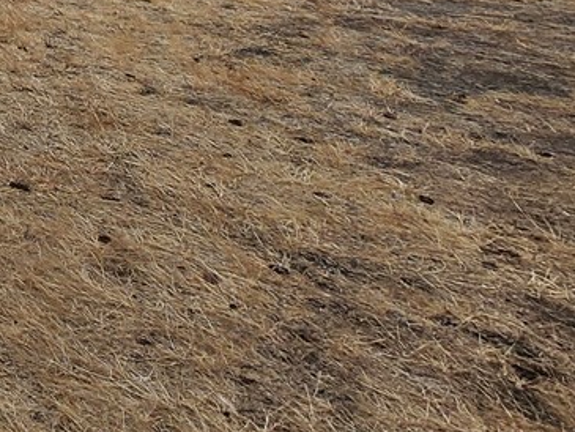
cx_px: -531
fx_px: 947
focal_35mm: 57
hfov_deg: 20.2
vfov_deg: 20.0
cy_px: -304
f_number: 2.2
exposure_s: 1/978
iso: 50
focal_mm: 2.2
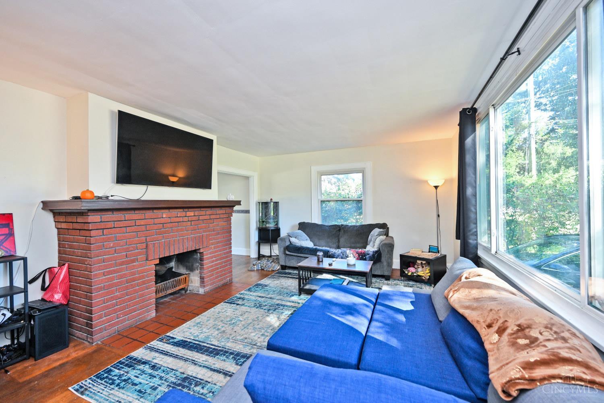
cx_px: 302
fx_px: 235
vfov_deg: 81.2
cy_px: 202
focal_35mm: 14
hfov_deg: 104.3
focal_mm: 14
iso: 280
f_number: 4
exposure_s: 1/60
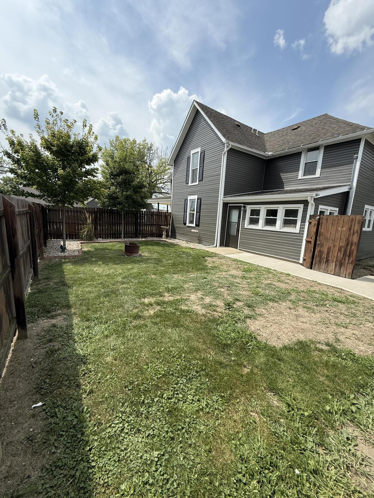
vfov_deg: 102.1
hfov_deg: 85.7
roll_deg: -3.5
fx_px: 202
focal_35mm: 14
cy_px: 249
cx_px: 187
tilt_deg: -8.0
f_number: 2.2
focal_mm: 2.22
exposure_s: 1/1848
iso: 64
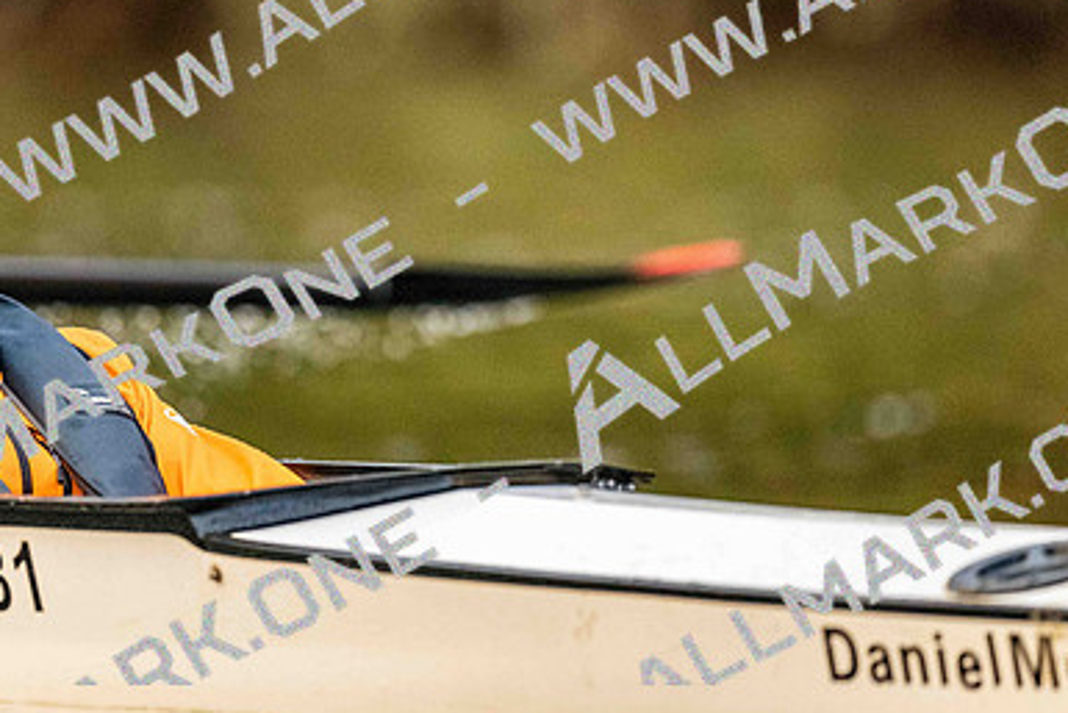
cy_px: 209
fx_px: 26798
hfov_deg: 2.3
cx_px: 330
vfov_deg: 1.5
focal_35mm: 903
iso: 9000
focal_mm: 600
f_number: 4
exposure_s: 1/2500
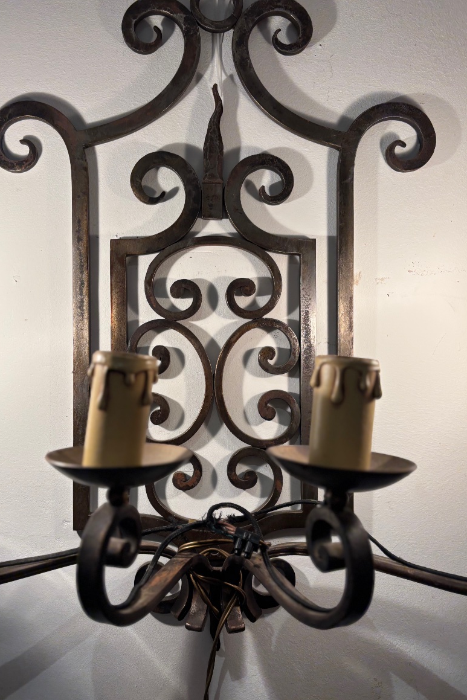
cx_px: 205
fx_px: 545
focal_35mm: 28
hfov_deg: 46.3
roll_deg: -0.5
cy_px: 352
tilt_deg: +0.0
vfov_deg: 65.5
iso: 50
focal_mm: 5.96
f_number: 1.6
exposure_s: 1/100
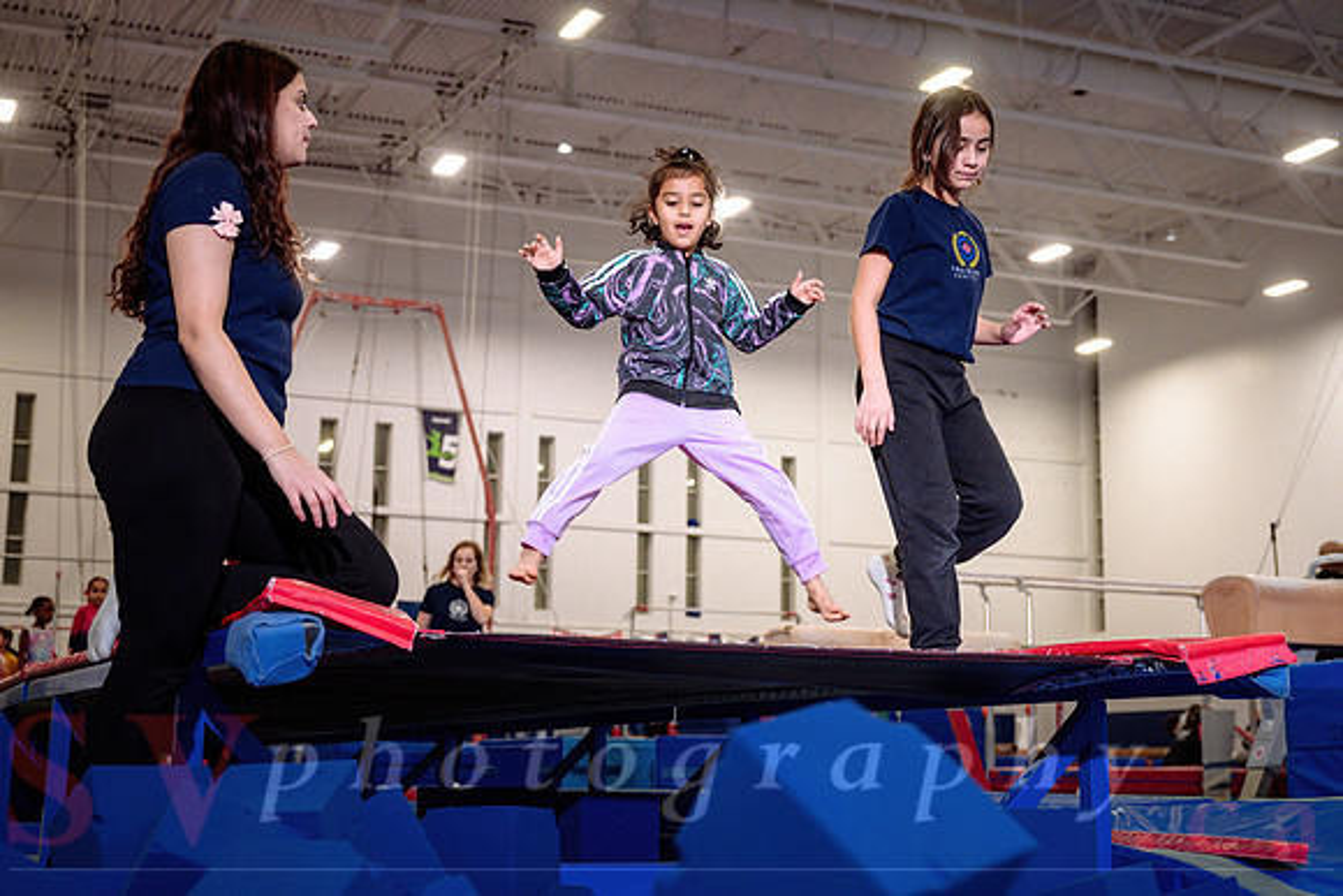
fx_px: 1976
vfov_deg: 25.5
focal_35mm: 53
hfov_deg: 37.5
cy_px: 405
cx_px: 708
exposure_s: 1/400
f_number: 3.5
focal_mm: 42
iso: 1600
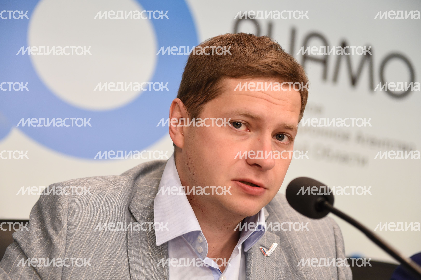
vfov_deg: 19.4
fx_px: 818
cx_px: 210
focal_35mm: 70
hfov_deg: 28.9
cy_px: 140
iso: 2500
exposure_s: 1/320
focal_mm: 70
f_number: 3.5
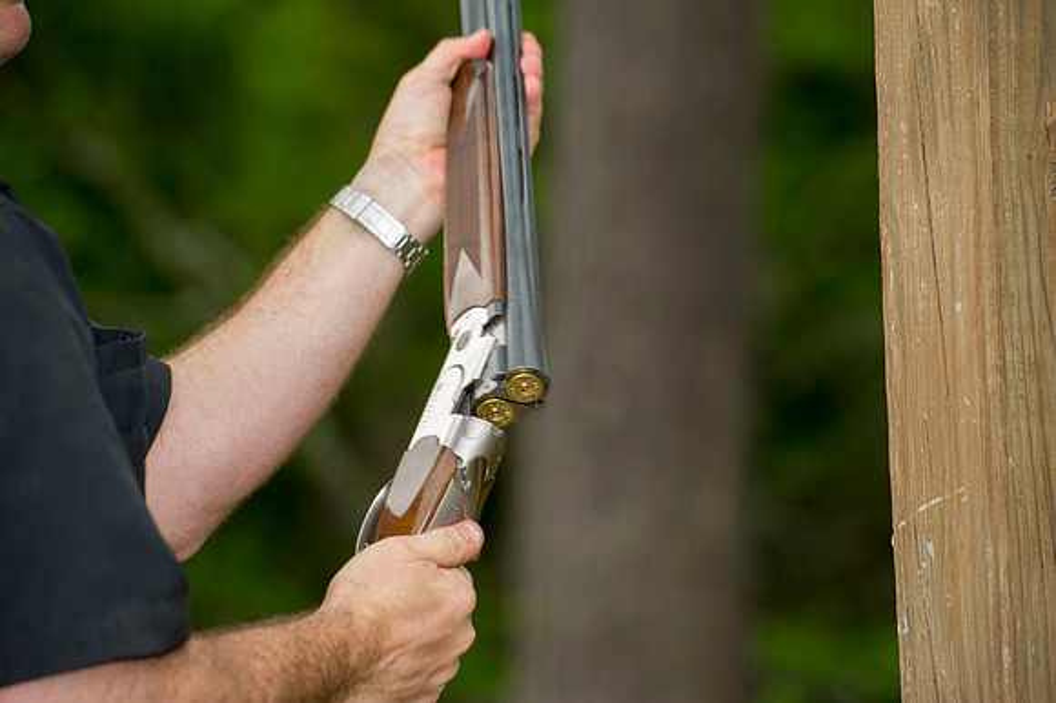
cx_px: 528
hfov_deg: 10.3
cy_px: 352
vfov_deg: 6.9
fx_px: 5863
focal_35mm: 200
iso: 200
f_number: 5
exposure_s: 1/200
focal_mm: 200
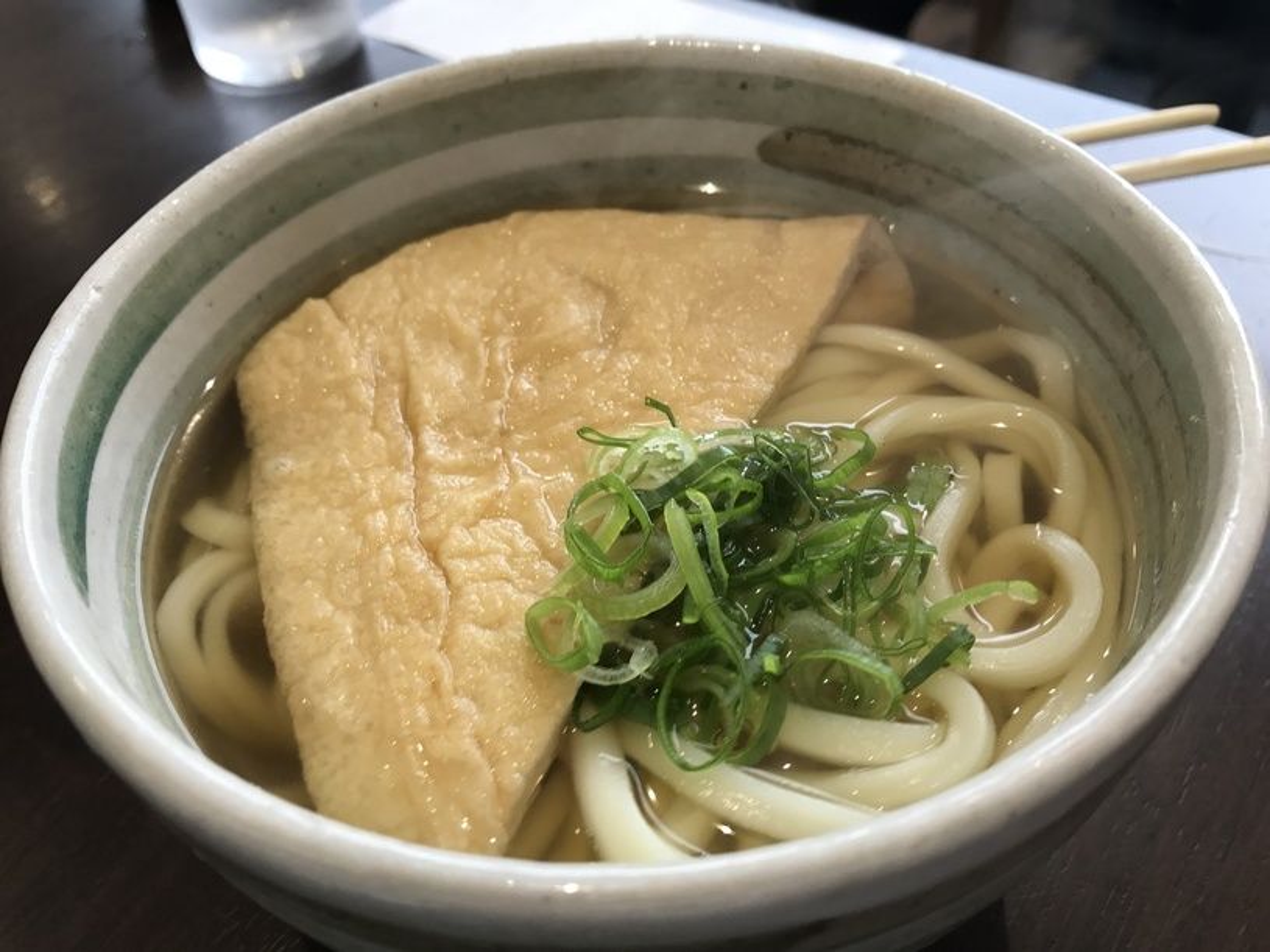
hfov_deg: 63.5
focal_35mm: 28
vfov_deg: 49.7
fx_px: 1027
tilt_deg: -48.6
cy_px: 476
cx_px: 635
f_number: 1.8
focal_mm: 3.99
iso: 40
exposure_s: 1/120
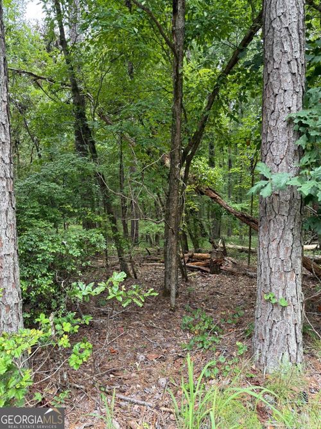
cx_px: 160
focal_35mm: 24
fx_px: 297
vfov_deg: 71.6
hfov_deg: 56.8
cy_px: 214
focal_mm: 6.76
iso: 100
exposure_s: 1/167
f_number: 1.78
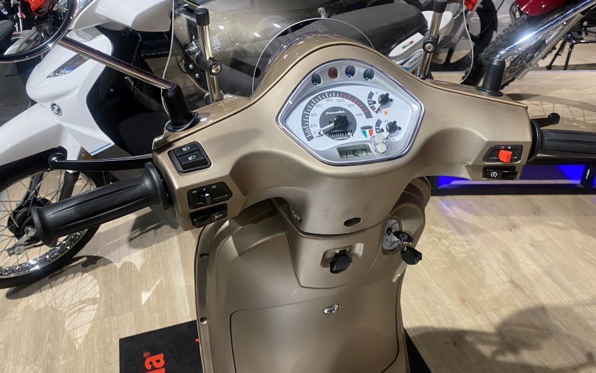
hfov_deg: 61.1
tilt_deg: -30.9
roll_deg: +2.1
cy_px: 178
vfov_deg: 40.6
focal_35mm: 31
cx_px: 333
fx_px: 504
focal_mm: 4.25
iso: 100
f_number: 1.8
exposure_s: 1/50
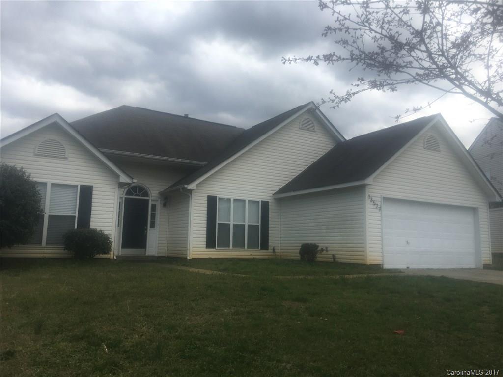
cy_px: 188
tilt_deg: +10.3
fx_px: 421
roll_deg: -1.3
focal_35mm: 29
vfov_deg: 48.2
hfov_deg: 61.7
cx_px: 252
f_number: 2.2
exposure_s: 1/1570
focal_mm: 4.15
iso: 25
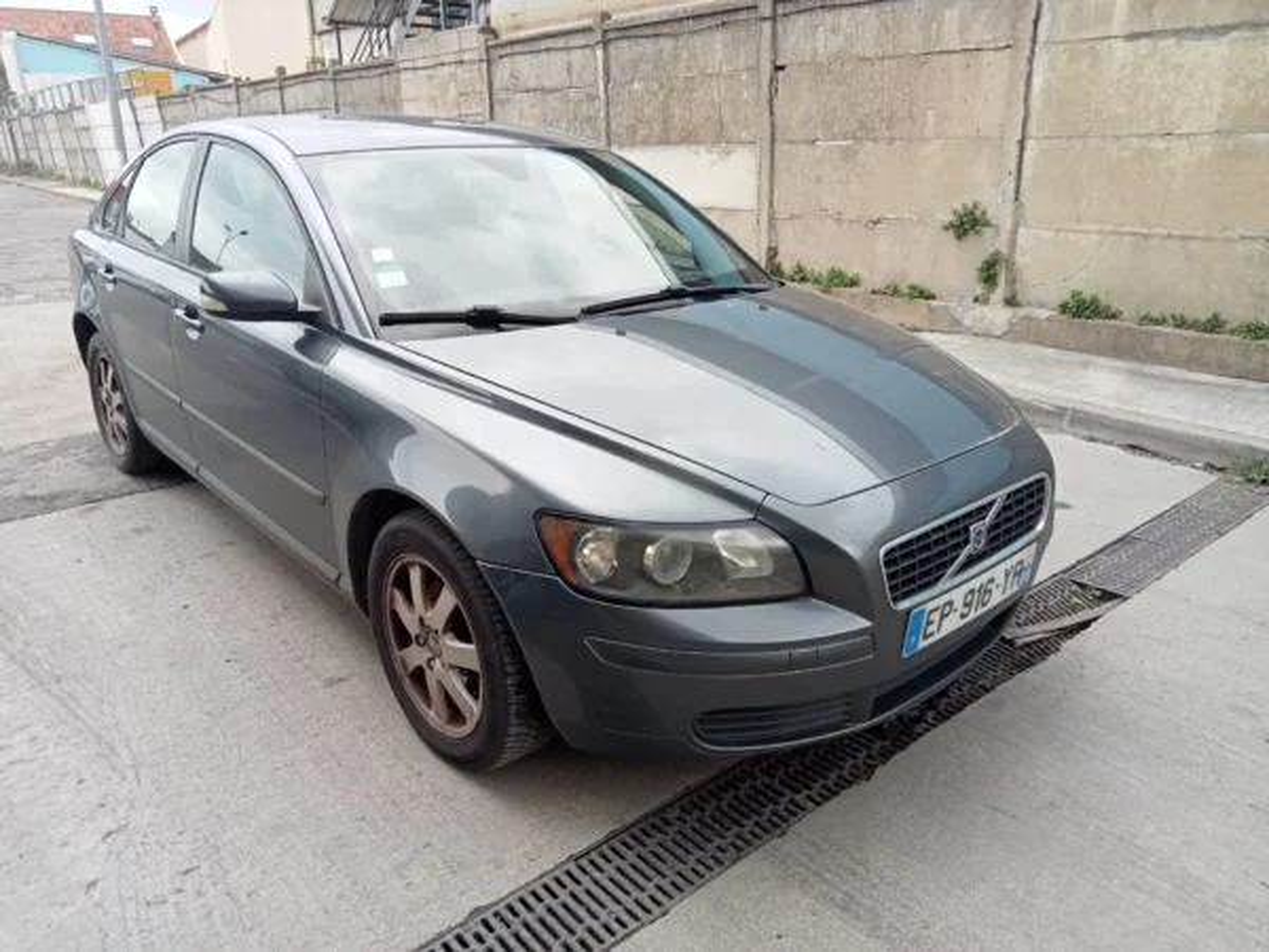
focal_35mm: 28
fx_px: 1026
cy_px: 476
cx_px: 634
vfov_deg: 49.7
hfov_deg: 63.4
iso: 102
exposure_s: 1/166
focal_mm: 3.46
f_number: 2.2
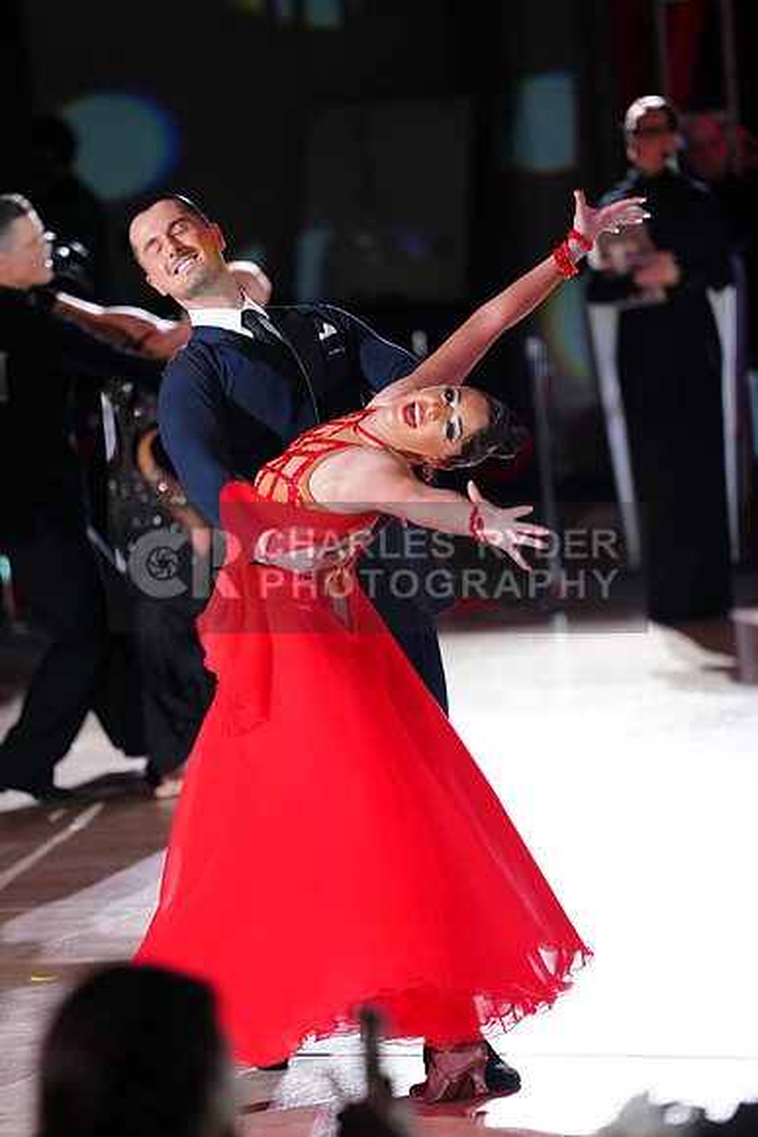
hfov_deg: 6.9
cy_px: 568
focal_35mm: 200
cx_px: 379
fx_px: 6312
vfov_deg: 10.3
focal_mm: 200
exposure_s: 1/320
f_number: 2.8
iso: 2500
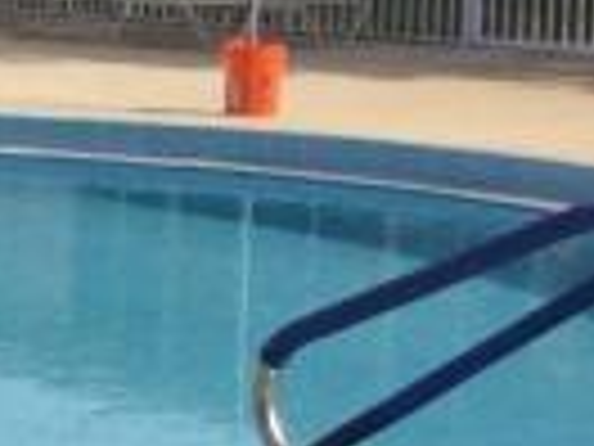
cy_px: 149
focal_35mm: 194
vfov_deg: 7.7
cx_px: -803
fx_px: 3329
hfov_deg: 9.2
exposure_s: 1/2119
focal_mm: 3.3
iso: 32
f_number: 2.4
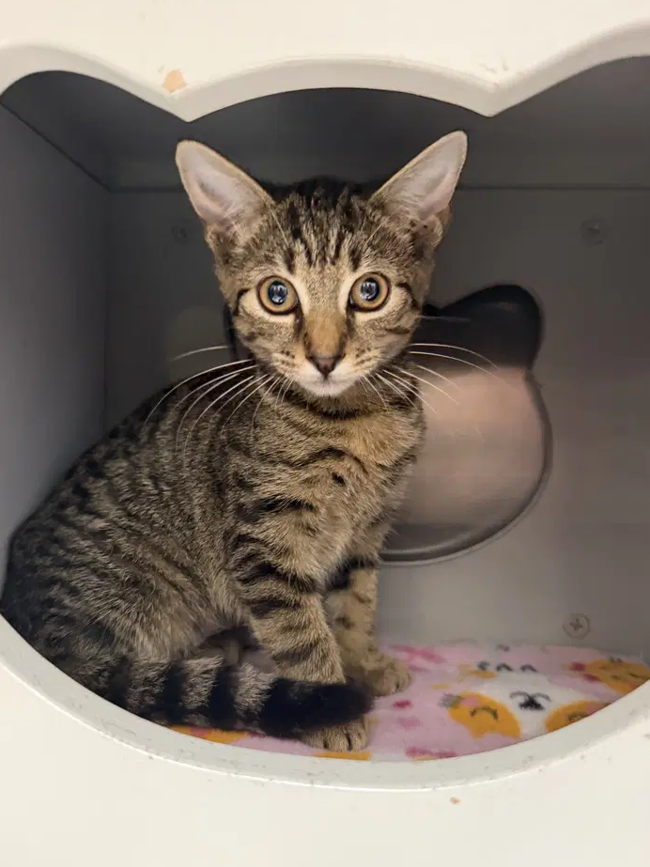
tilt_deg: +0.1
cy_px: 444
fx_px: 651
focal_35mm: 26
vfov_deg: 67.3
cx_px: 319
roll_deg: -1.5
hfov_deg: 53.0
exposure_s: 1/40
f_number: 1.78
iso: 800
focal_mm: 6.76
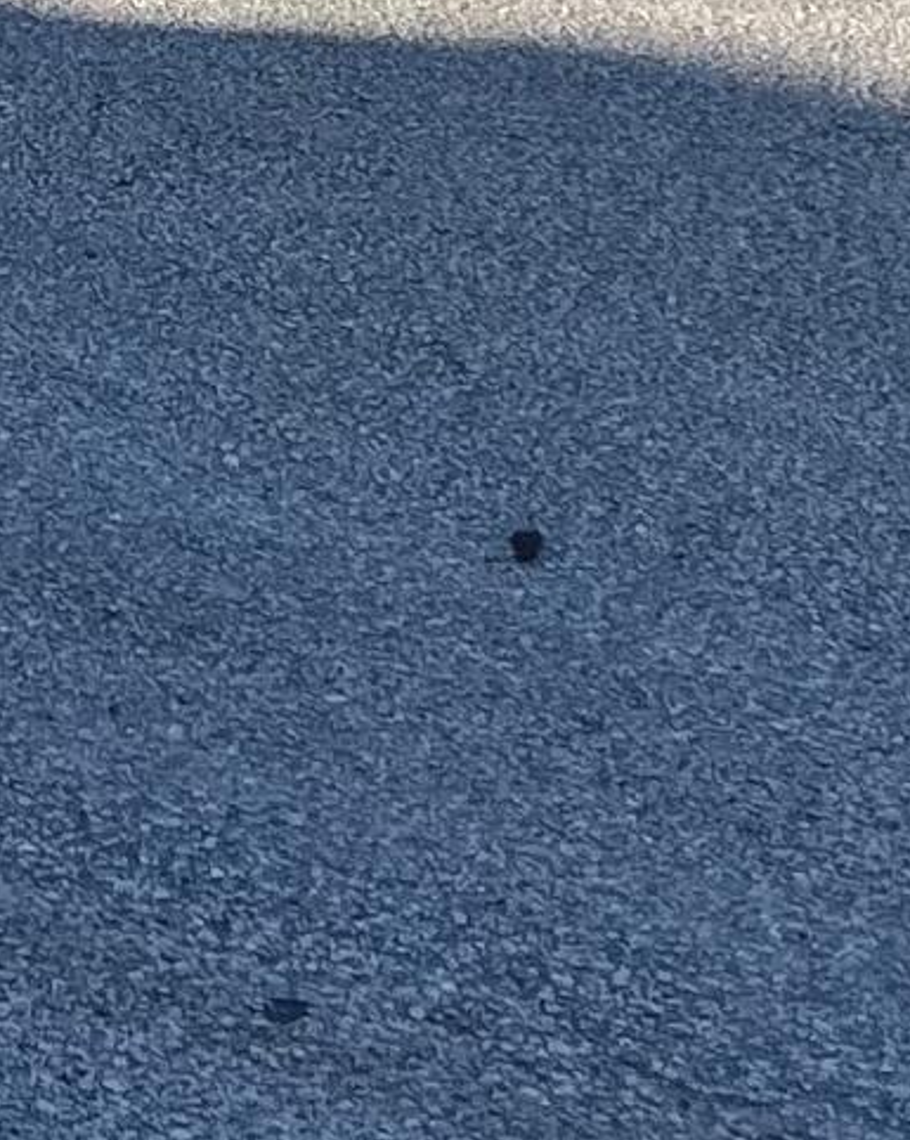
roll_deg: -2.6
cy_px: -984
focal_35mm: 152
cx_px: -697
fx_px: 5122
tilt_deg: -4.3
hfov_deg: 9.7
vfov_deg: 11.6
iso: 32
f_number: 1.6
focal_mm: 5.1
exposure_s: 1/2433
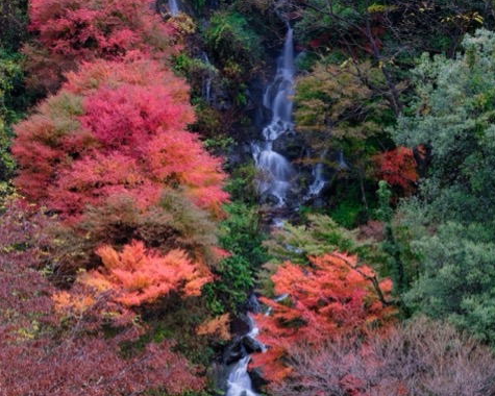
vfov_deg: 13.0
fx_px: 1729
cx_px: 249
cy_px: 297
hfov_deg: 16.3
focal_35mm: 118
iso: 200
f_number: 16
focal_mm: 55
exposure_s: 1/4
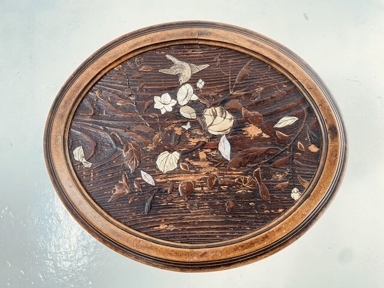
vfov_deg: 53.1
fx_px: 288
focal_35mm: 26
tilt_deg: -82.7
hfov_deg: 67.3
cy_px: 144
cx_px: 192
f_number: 1.8
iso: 160
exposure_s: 1/60
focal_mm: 4.25
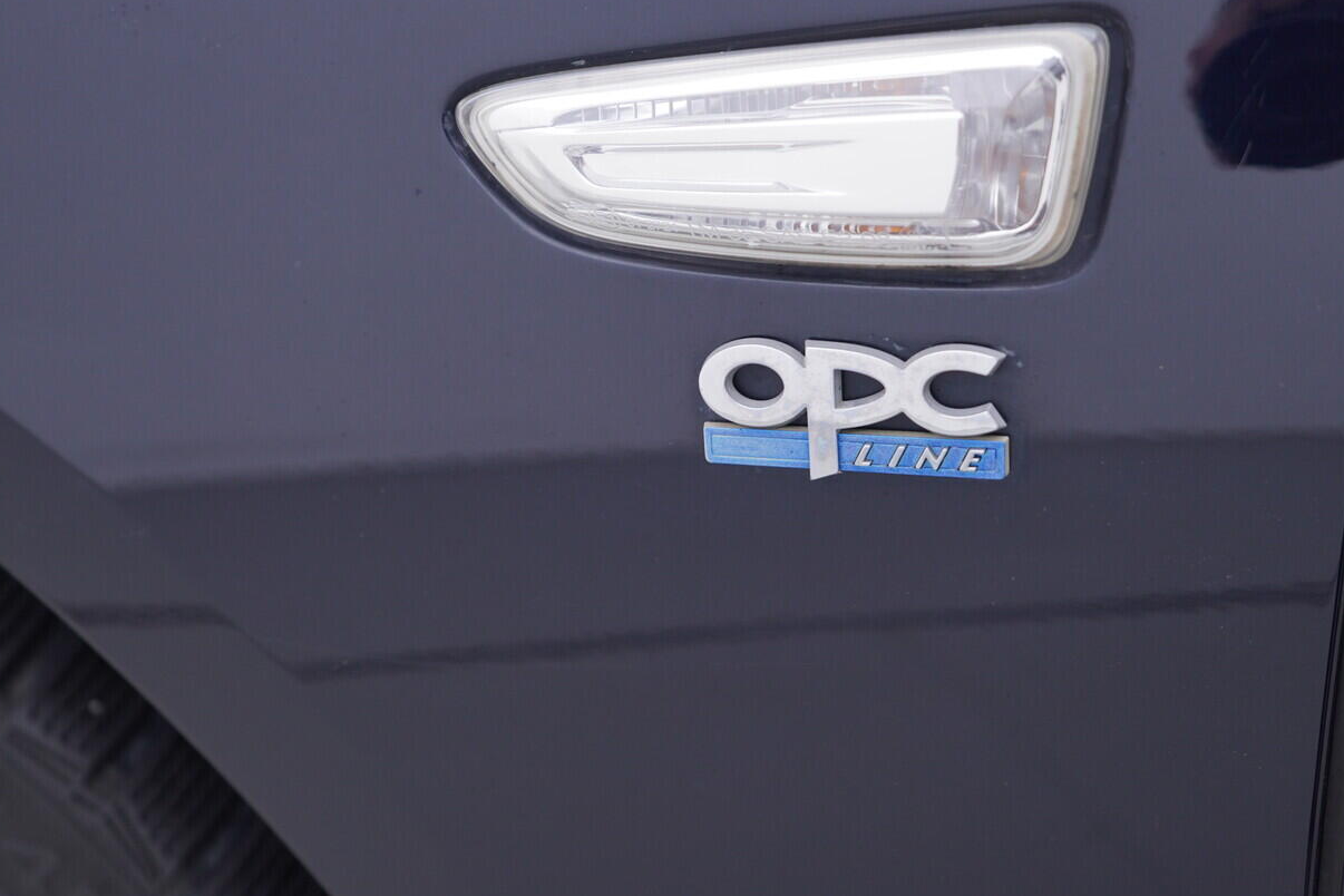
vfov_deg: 31.1
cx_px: 642
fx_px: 1605
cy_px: 368
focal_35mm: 43
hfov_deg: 45.4
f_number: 3.5
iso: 125
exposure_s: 1/60
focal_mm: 24
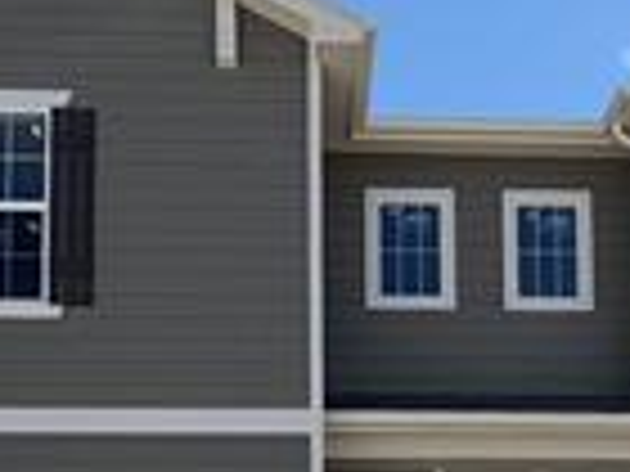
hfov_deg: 30.3
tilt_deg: +4.8
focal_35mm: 64
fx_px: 1165
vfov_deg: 20.6
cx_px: 342
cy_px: 641
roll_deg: -0.3
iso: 25
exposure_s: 1/770
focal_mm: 2.22
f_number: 2.2
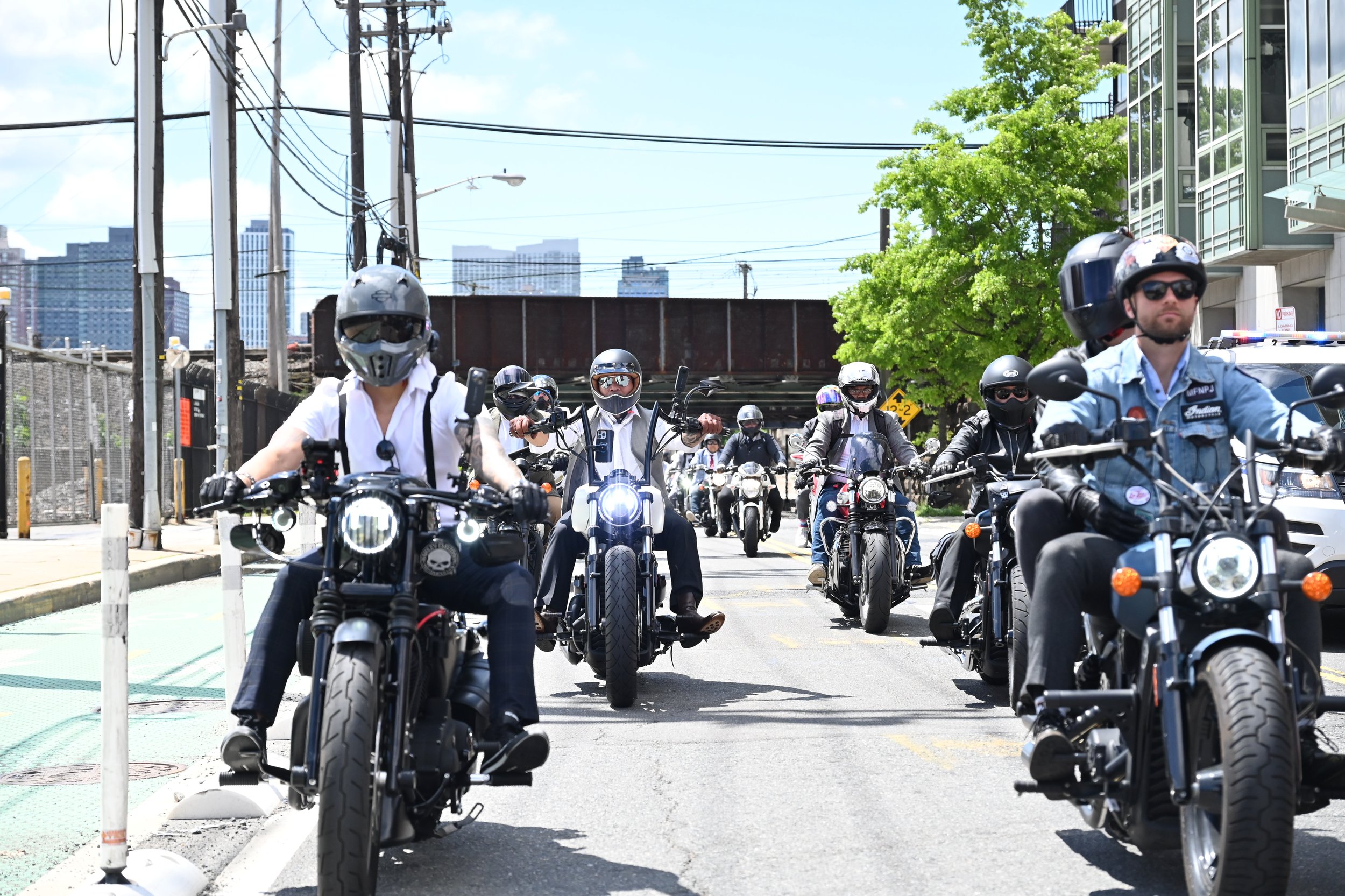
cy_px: 448
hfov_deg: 30.5
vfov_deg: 20.6
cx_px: 672
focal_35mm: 66
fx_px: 2465
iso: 1250
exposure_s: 1/4000
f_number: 5
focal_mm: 66
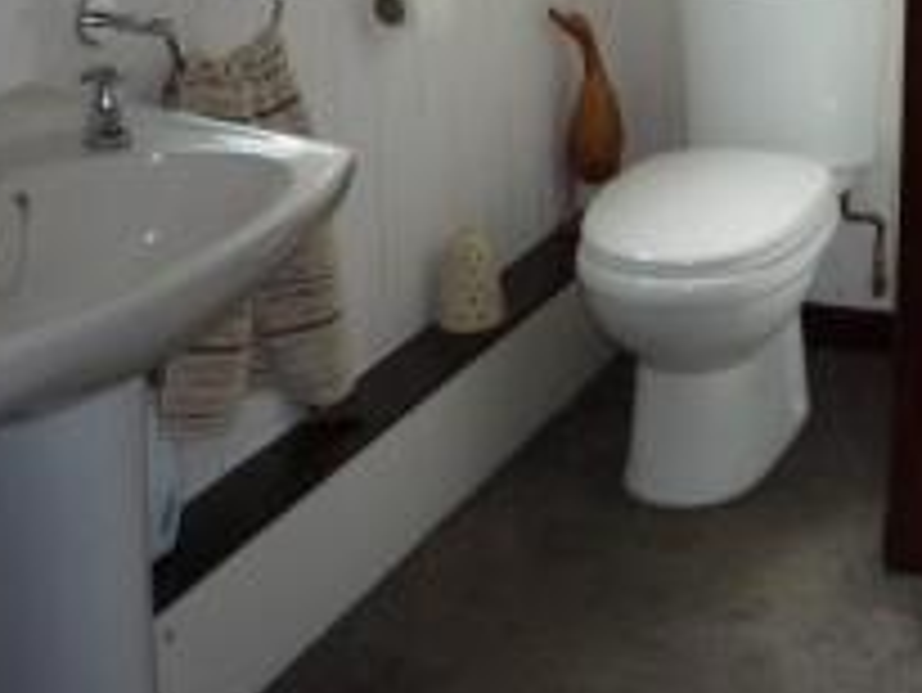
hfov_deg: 24.8
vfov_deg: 19.9
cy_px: -52
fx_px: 1892
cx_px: 1104
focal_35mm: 71
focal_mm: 4.1
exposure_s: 1/8
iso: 100
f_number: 3.3
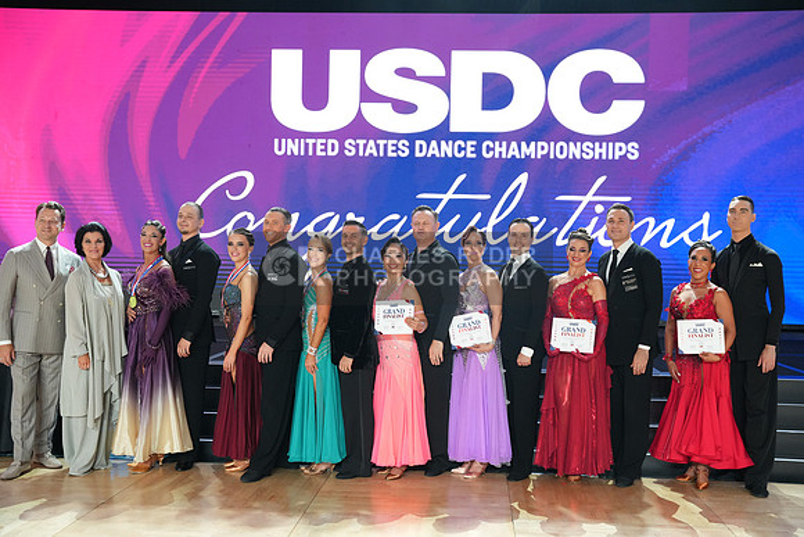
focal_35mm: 42
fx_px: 949
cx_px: 402
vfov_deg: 31.6
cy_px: 268
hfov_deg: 45.9
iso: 2500
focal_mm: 42.5
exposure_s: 1/400
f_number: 4
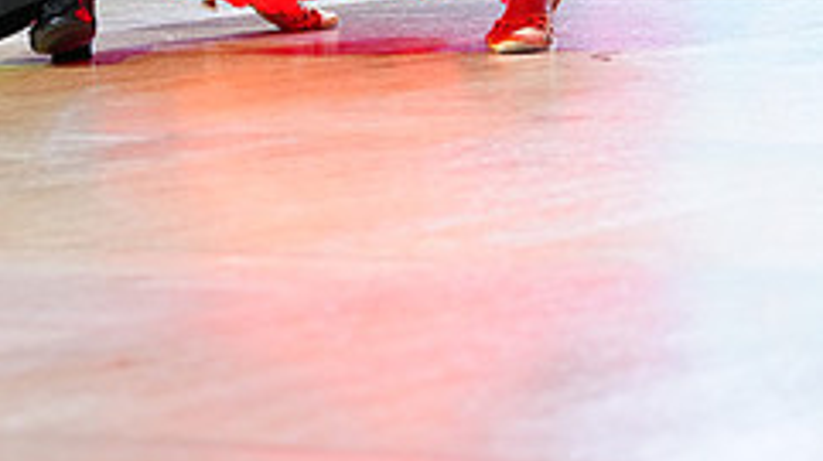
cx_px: 193
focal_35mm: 270
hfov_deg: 8.0
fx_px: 5886
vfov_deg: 4.4
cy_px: -369
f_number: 4
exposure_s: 1/320
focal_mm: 107
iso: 2500
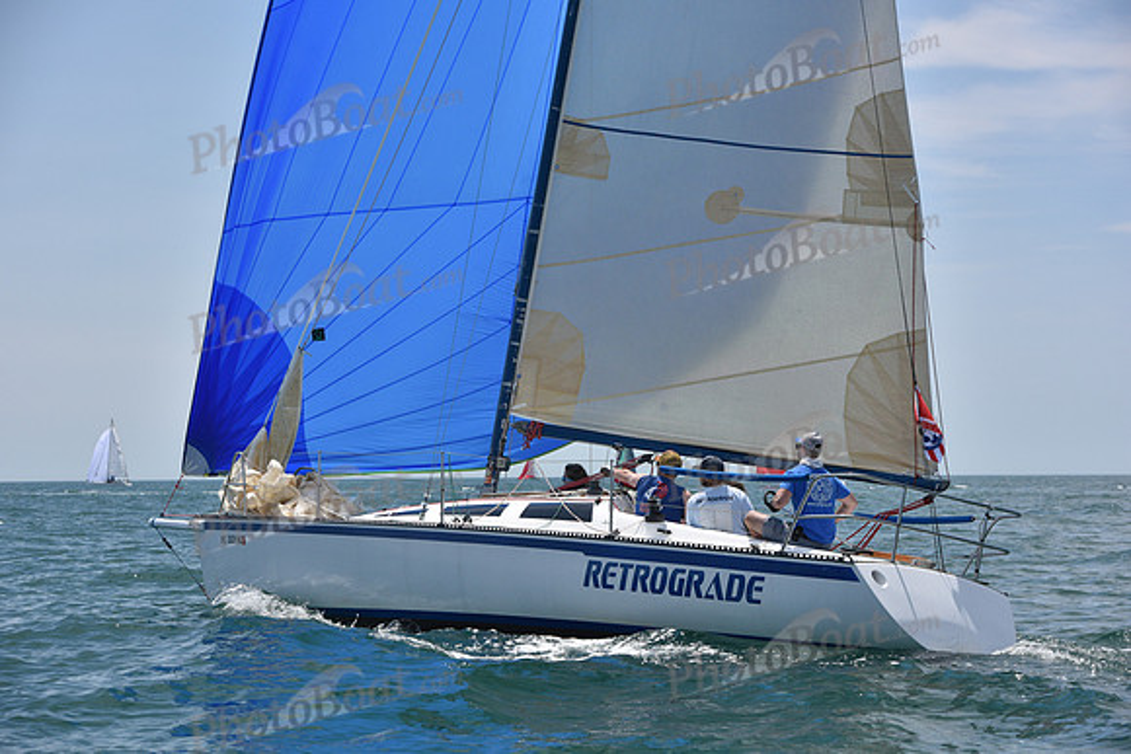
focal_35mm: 100
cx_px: 566
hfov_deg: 20.4
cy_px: 377
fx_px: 3142
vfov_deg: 13.7
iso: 400
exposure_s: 1/800
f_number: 7.1
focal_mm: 100
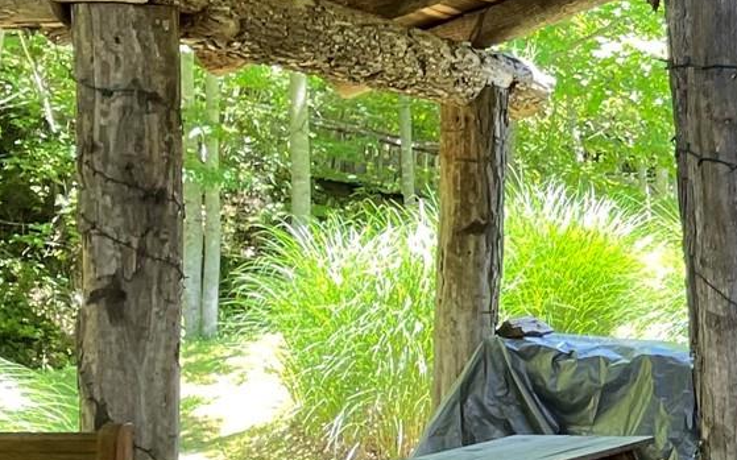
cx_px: 1284
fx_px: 2028
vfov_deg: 12.9
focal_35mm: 101
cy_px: 268
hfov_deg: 17.2
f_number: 1.6
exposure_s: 1/121
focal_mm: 4.2
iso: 80
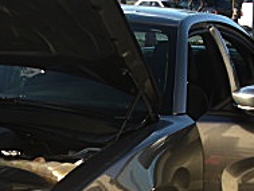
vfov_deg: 12.0
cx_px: 71
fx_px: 896
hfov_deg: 16.1
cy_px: 203
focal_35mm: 122
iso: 50
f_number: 2.8
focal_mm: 6.3
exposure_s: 1/160
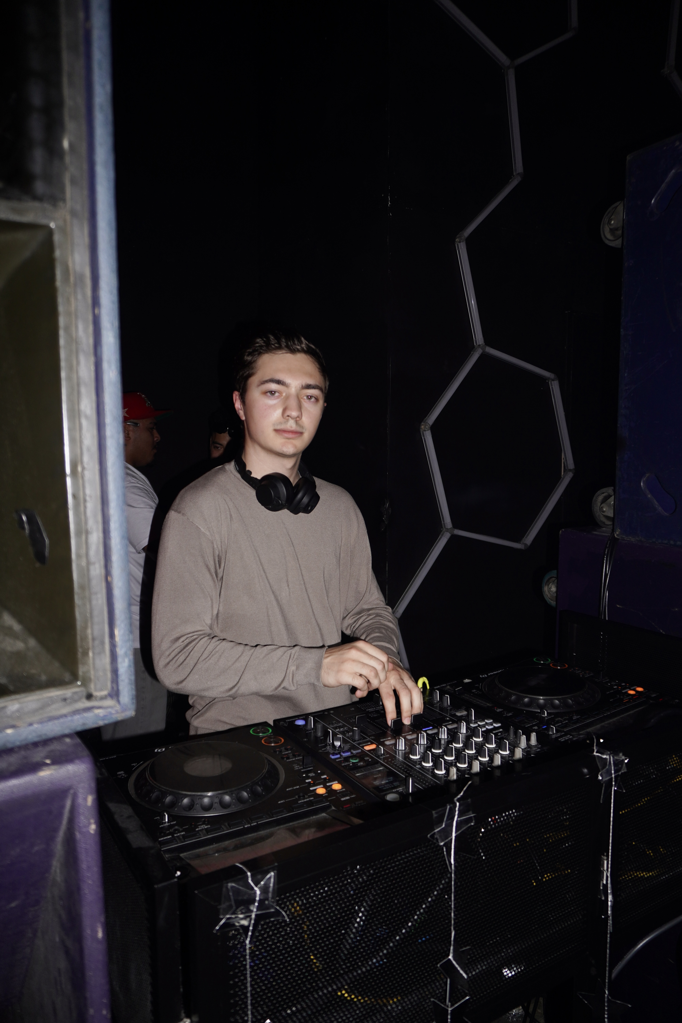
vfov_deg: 70.4
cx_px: 341
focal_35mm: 26
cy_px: 512
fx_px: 725
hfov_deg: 50.4
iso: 200
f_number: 3.5
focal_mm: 17
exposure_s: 1/80
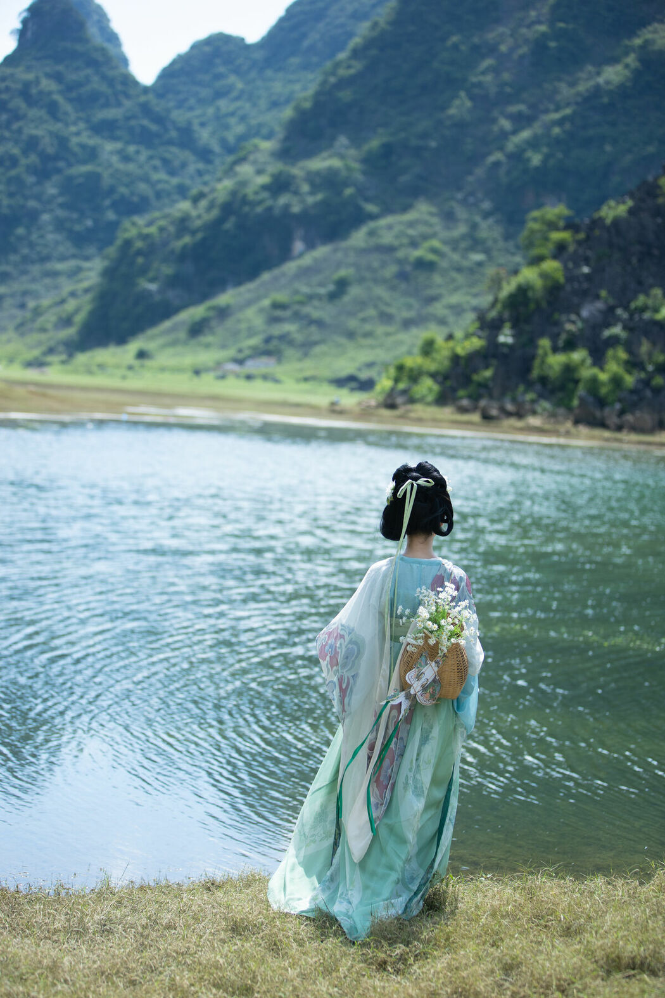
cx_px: 332
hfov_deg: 19.5
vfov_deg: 28.8
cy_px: 499
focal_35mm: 70
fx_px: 1939
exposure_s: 1/1250
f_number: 2.8
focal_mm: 70
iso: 100
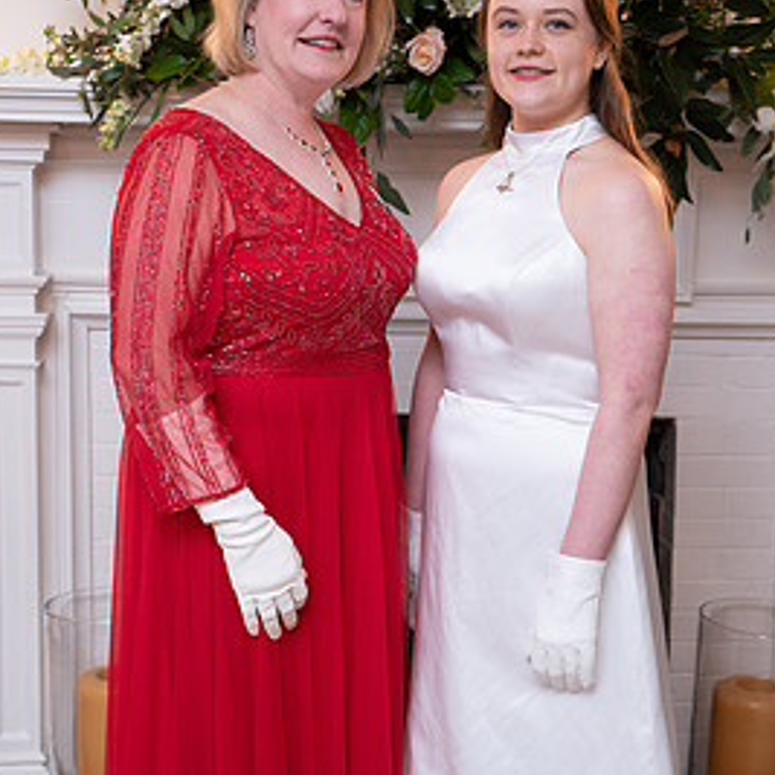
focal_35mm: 73
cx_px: 369
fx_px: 1849
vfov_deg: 23.7
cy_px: 398
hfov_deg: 23.7
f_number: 4.5
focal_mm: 51
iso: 800
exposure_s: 1/80
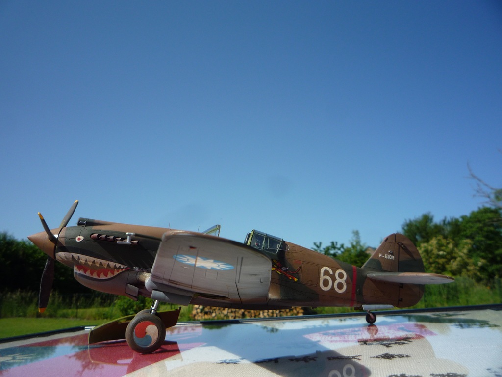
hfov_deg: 60.0
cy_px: 188
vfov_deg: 46.8
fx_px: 435
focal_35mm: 30
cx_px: 251
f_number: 5.6
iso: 100
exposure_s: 1/400
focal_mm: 5.2
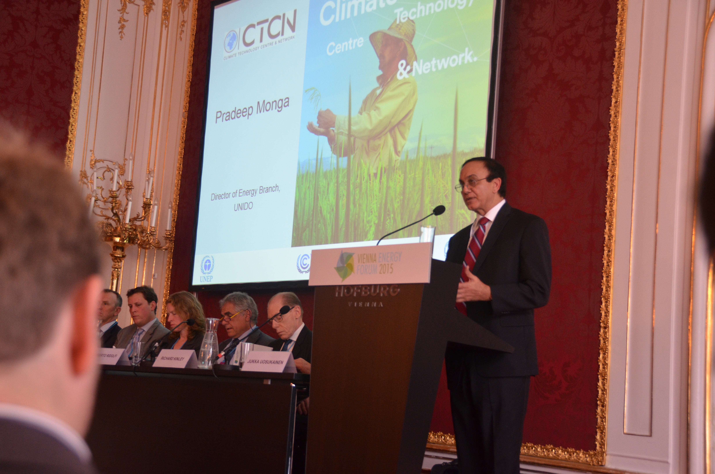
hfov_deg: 37.9
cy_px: 237
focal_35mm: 52
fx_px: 1041
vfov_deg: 25.6
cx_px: 358
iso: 1000
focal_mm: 35
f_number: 4.2
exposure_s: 1/50
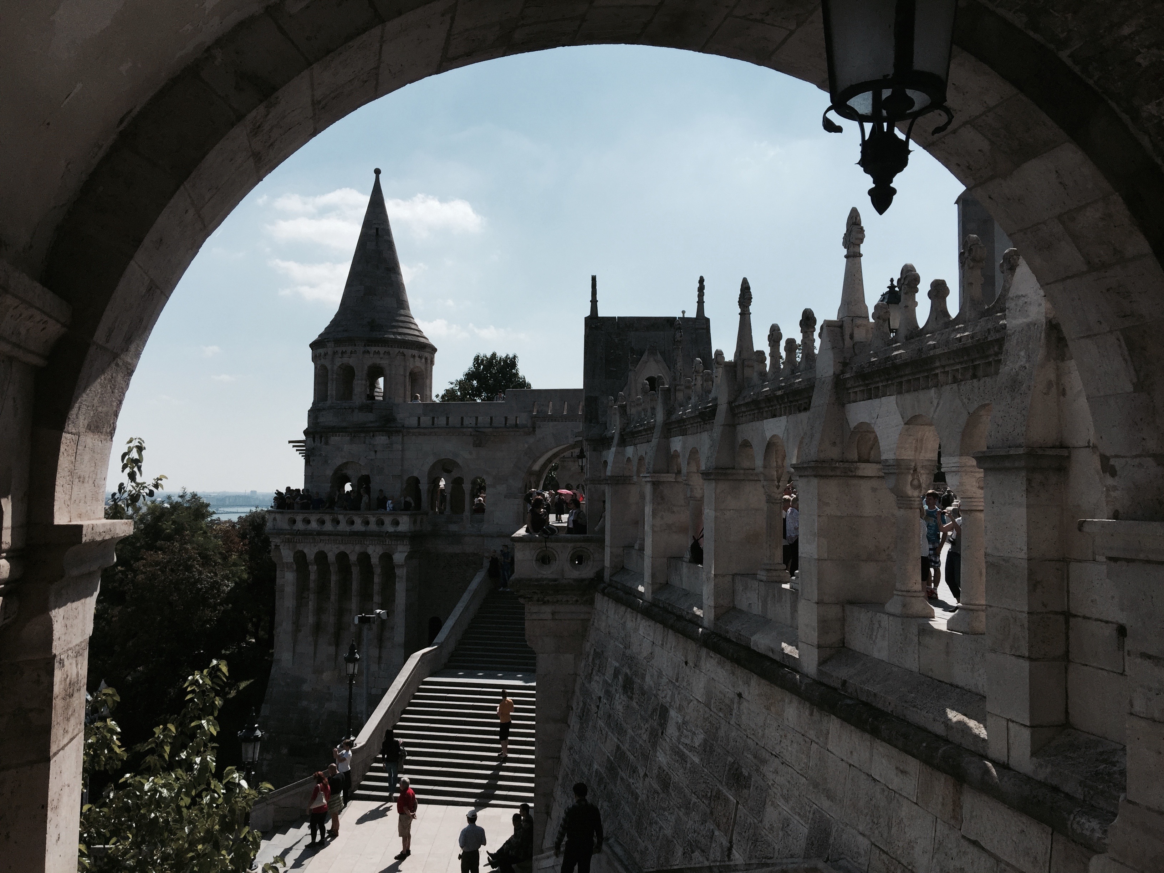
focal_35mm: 29
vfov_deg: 48.2
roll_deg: -1.4
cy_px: 436
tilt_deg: +3.0
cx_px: 582
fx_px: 975
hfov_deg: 61.7
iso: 32
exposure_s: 1/5650
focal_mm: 4.15
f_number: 2.2
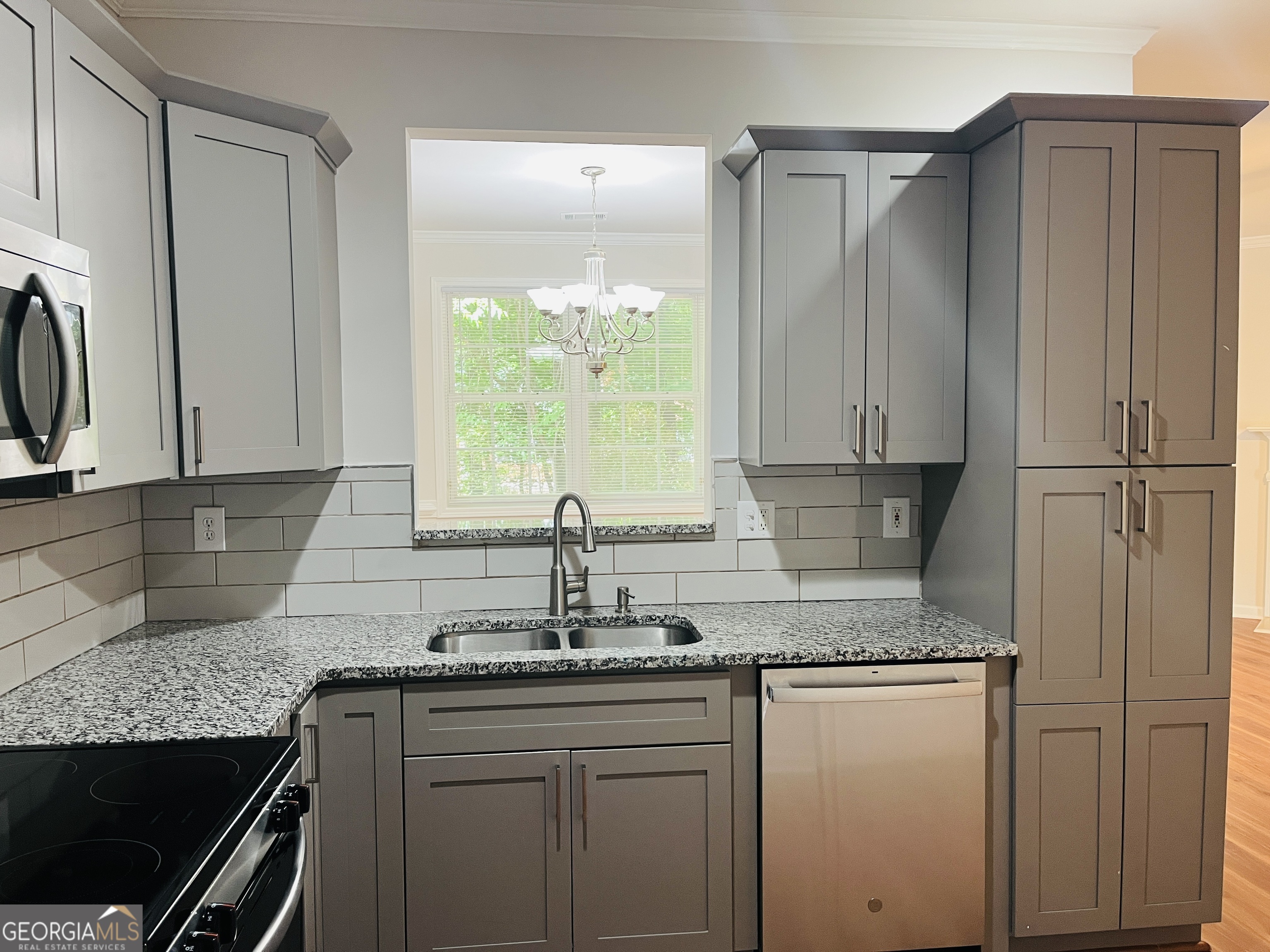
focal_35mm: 26
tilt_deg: -3.5
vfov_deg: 53.1
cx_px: 635
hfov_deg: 67.3
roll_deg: +0.7
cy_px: 476
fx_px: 954
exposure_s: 1/60
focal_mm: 5.1
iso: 160
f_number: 1.6
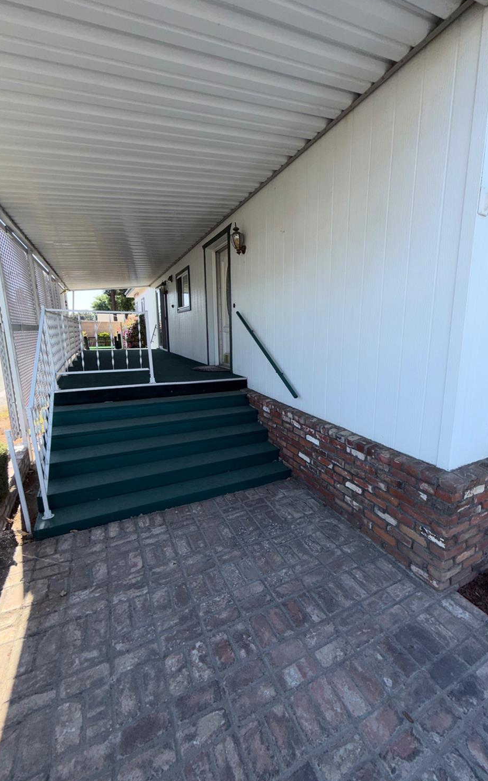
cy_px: 391
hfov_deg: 74.4
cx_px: 276
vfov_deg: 101.5
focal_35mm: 15
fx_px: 319
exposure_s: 1/430
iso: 25
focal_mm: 2.22
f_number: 2.2
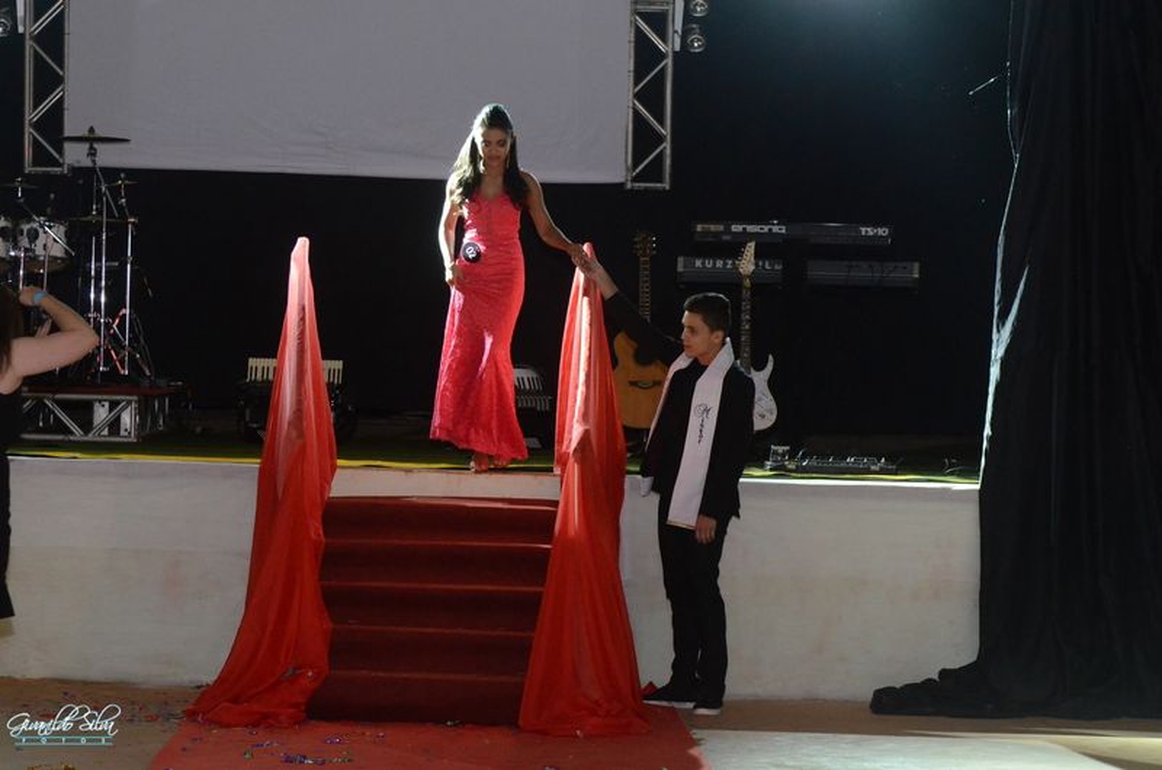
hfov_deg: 14.9
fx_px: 4445
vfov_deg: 9.9
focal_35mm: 138
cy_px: 385
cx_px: 581
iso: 3200
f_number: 4.5
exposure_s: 1/60
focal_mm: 92
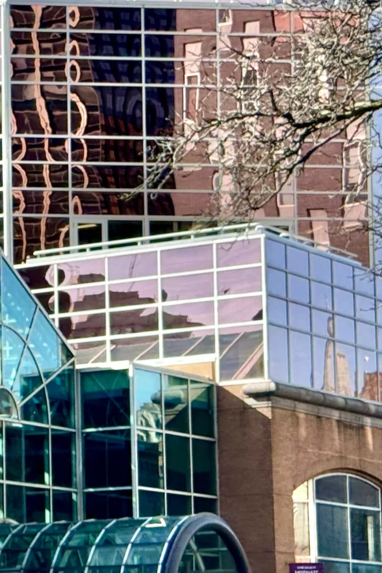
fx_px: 2306
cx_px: -376
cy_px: 426
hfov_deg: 8.9
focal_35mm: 145
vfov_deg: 14.1
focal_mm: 6.86
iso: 64
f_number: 1.78
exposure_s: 1/2717
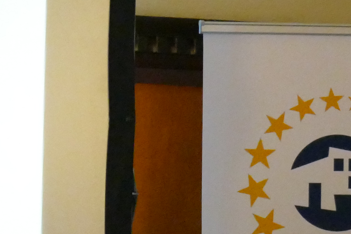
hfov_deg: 3.7
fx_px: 5371
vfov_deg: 2.5
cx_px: 702
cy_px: 452
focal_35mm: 551
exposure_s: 1/125
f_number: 3.9
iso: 3200
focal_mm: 49.07
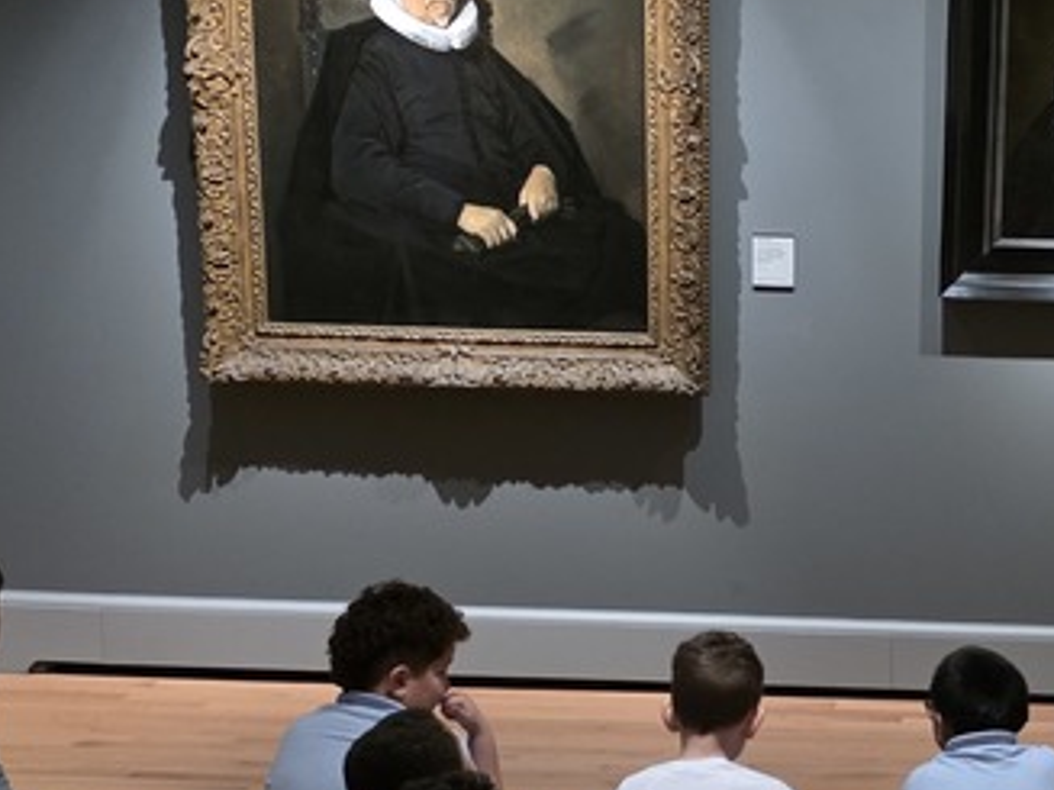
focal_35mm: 72
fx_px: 2191
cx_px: 967
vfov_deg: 20.4
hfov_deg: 26.1
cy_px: 529
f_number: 1.7
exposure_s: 1/60
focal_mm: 6.3
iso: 2000
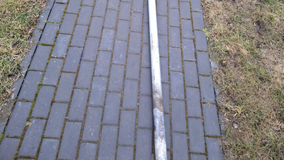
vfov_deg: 33.1
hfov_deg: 58.0
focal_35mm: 34
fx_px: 256
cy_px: 19
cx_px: 143
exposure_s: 1/100
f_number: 1.8
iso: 250
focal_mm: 5.54
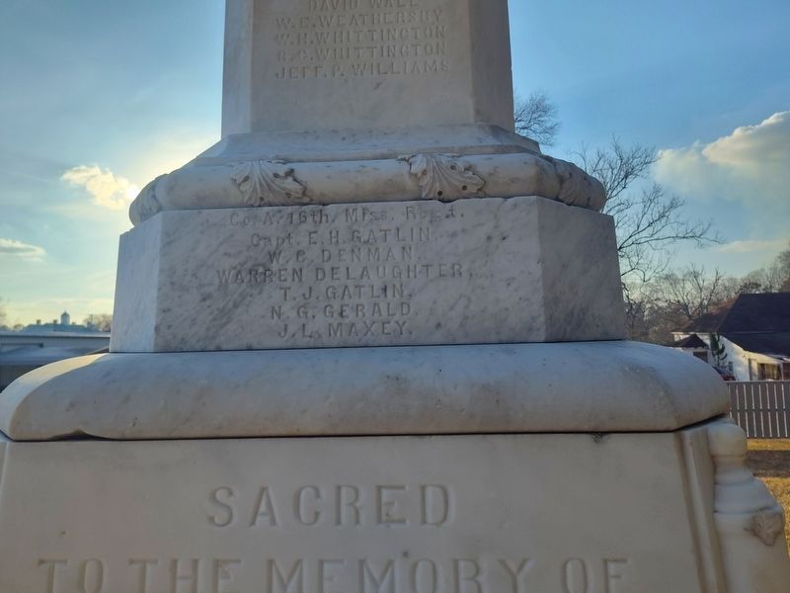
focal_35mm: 23
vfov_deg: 58.9
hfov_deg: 73.9
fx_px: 525
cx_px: 395
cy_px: 296
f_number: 1.8
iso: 100
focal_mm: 5.56
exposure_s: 1/1380
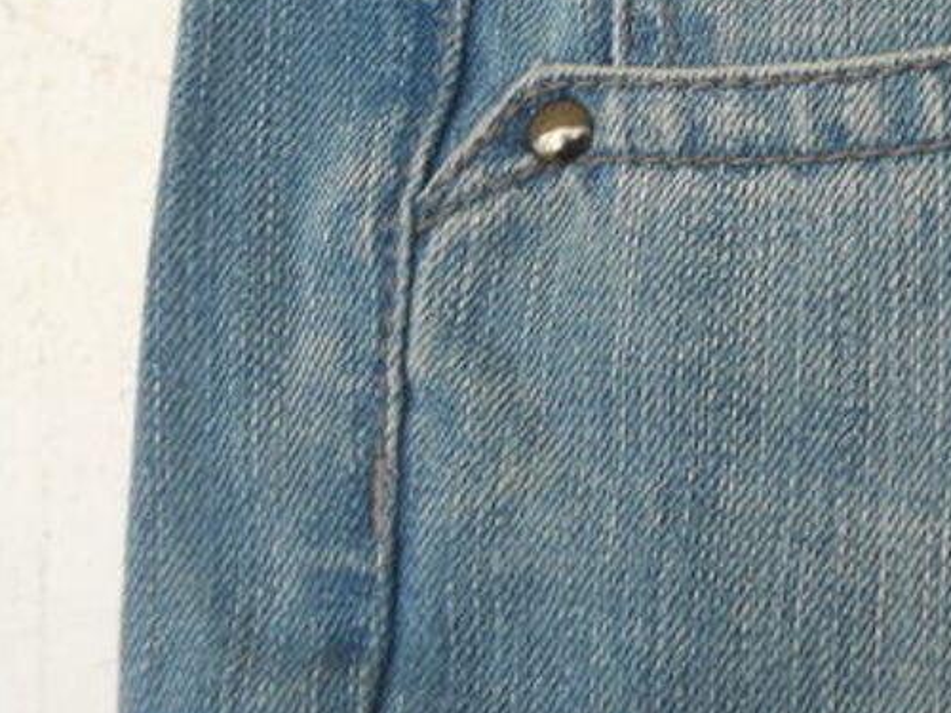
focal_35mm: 52
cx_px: 917
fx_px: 1429
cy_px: 139
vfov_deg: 27.5
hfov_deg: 34.1
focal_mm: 4.6
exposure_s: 1/400
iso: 80
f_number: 3.2
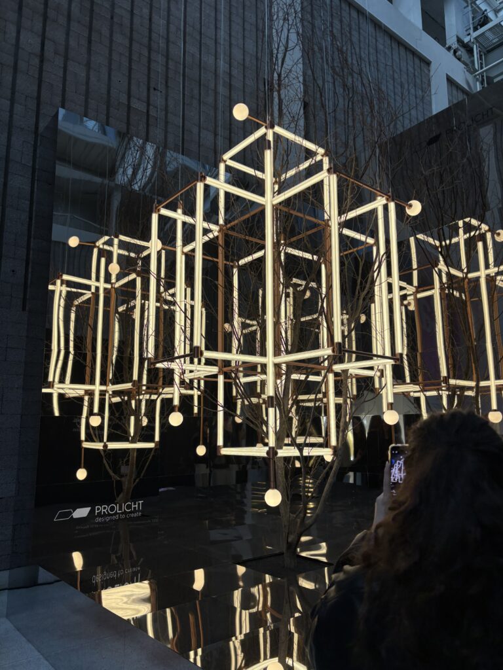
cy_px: 335
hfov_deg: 53.1
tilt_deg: +9.4
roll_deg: +0.1
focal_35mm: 26
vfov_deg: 67.3
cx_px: 252
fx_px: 504
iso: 40
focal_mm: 5.96
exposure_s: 1/112
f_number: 1.6
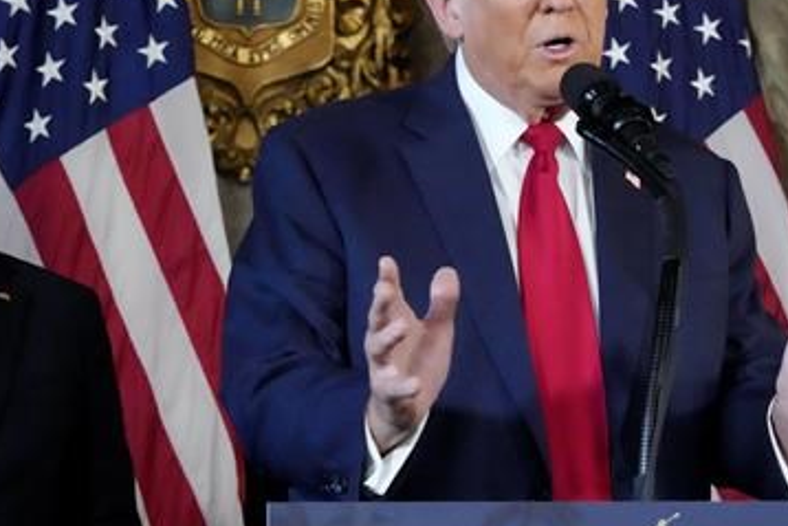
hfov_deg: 16.1
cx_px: 282
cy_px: 232
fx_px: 2781
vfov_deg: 10.8
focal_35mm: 127
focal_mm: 70
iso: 25600
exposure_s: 1/400
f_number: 8
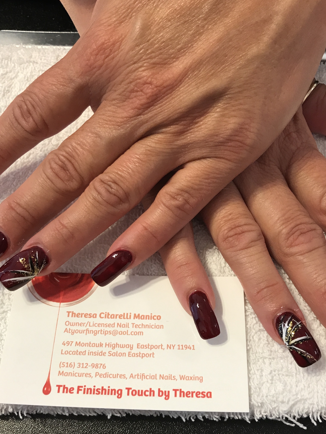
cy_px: 237
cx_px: 175
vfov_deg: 47.8
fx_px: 490
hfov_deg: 36.8
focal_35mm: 39
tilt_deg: -66.9
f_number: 1.8
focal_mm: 3.99
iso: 40
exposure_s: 1/20
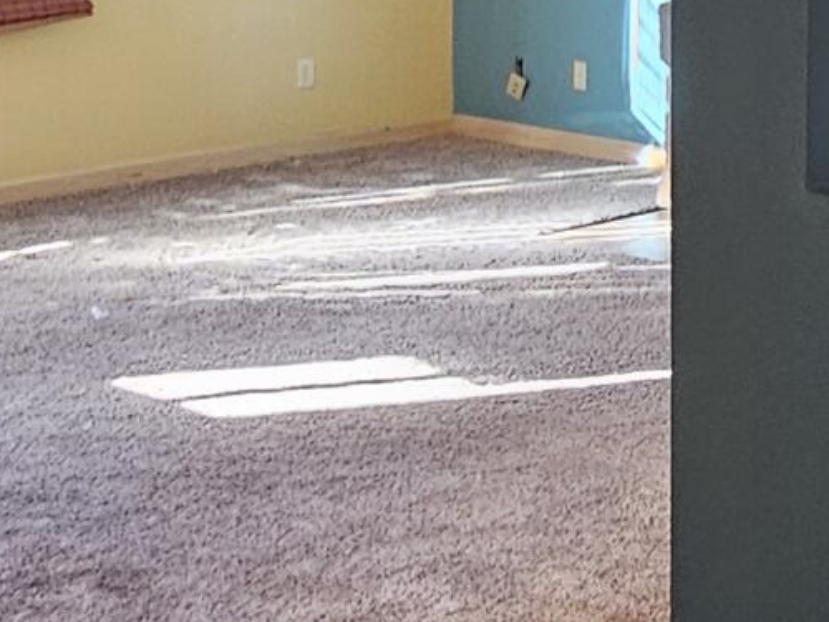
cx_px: 928
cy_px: -68
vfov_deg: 18.2
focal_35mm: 78
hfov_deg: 23.4
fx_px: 1868
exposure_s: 1/40
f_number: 2.2
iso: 320
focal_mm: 2.2
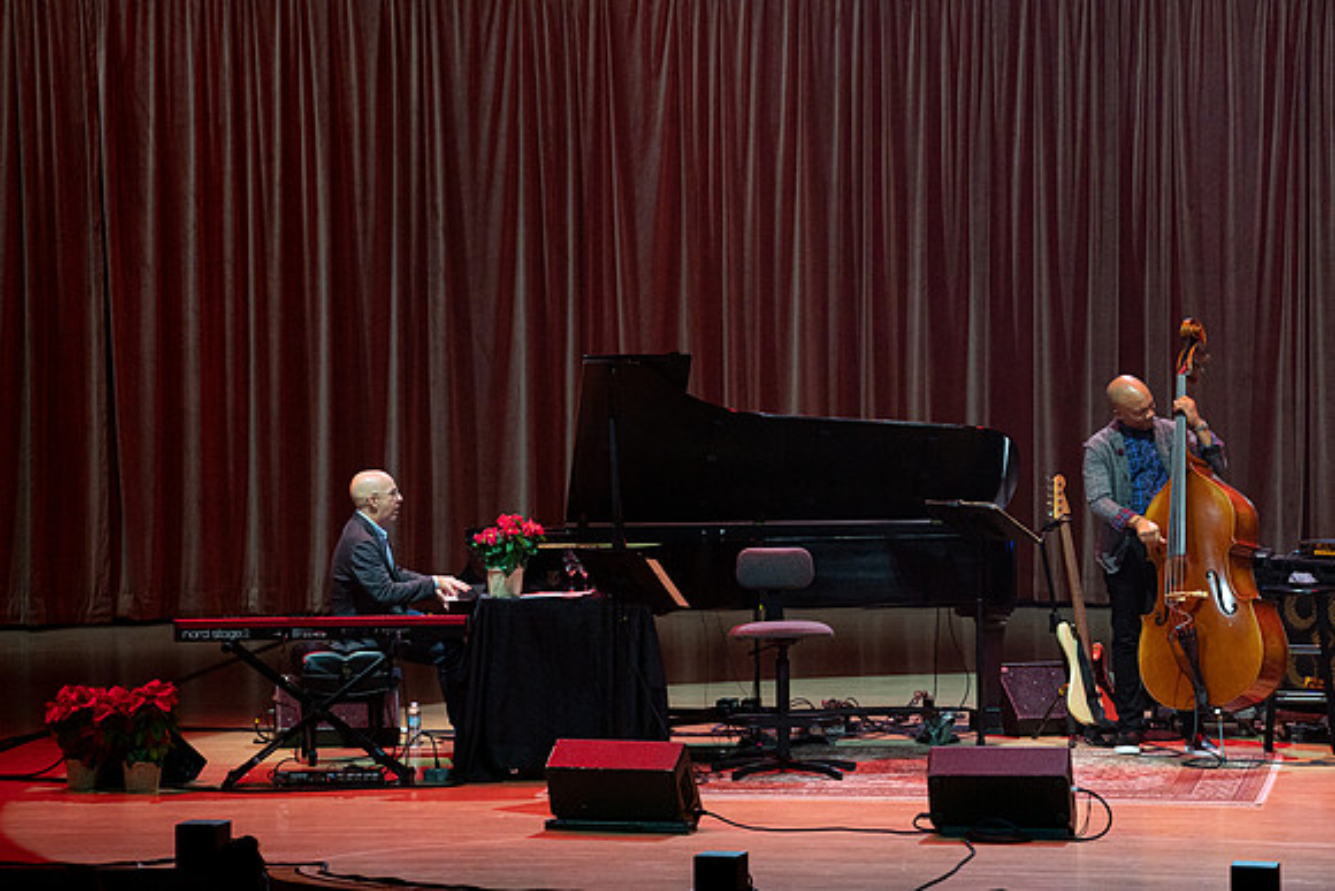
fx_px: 7418
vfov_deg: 6.9
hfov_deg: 10.3
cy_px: 446
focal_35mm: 200
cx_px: 668
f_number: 6.3
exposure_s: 1/250
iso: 2500
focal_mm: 200
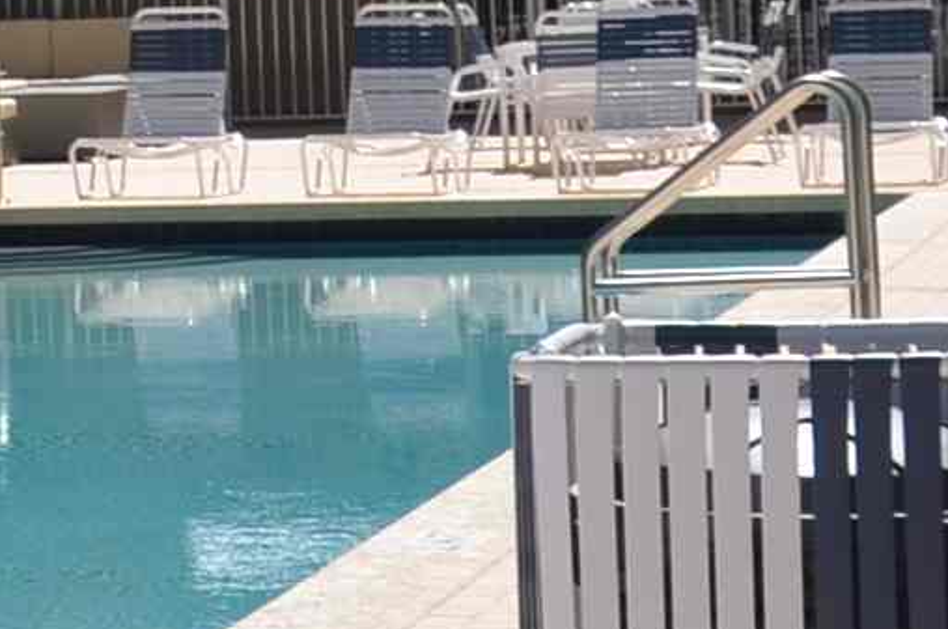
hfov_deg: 8.2
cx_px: -823
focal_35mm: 240
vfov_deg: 5.6
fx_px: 6310
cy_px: -343
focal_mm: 22
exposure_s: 1/250
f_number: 8
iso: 100
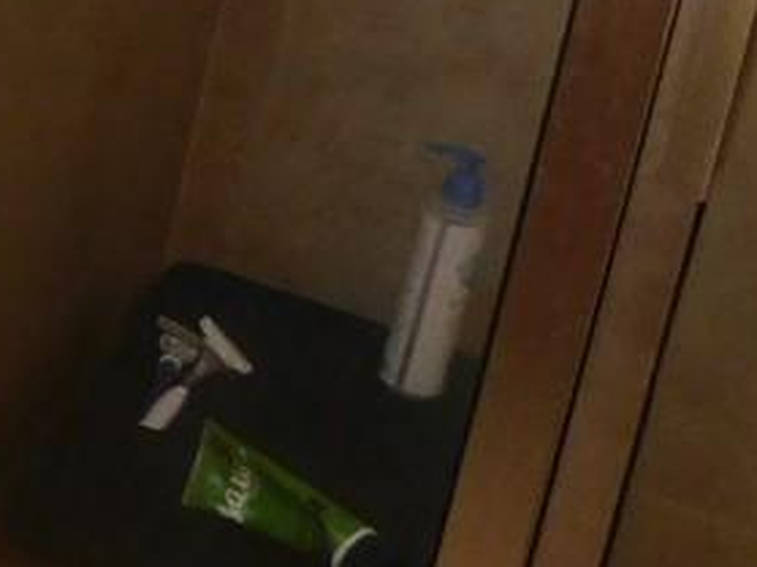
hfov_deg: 12.5
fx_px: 2885
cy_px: -271
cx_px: -904
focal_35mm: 132
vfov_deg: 10.8
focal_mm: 4
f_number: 3
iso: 280
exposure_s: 1/30
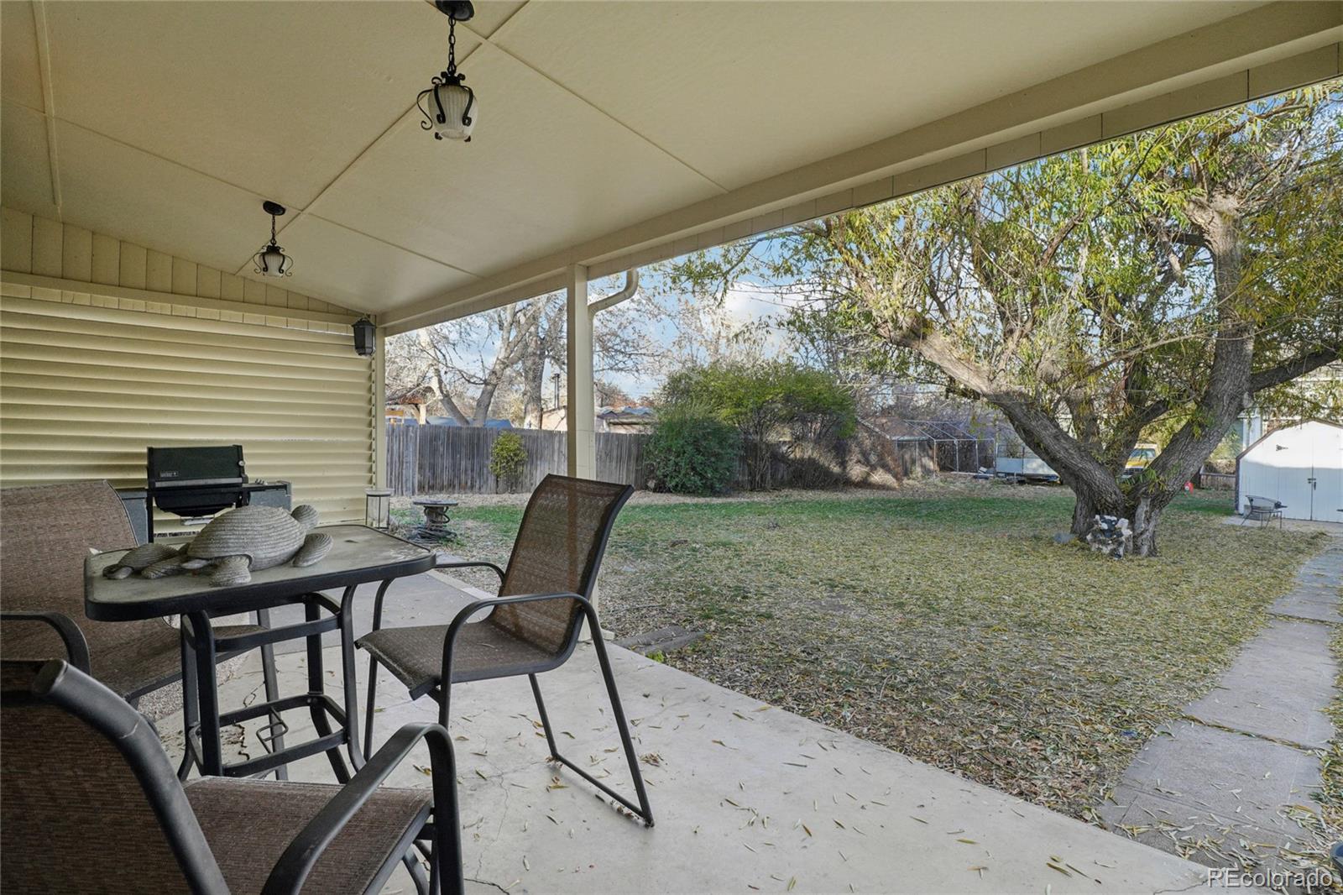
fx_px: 615
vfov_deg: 72.0
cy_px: 448
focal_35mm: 16
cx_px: 672
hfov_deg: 95.0
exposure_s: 1/30
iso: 200
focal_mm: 11
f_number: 8
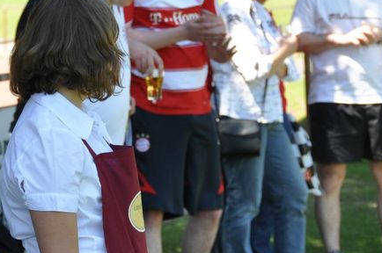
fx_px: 2439
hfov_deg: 8.9
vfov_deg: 5.9
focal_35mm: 230
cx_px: -4
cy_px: 180
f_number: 7.1
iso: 200
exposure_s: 1/200
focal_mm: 65
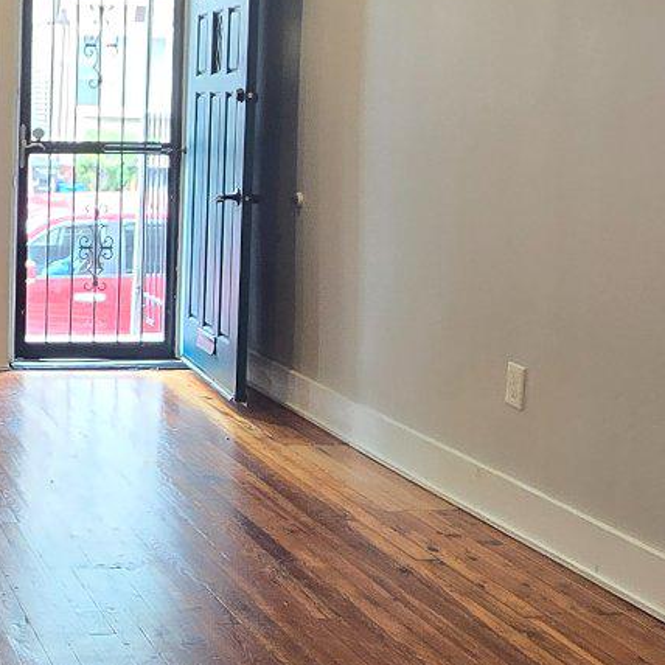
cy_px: 179
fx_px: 1195
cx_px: -106
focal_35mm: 55
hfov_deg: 27.8
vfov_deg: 30.6
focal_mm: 2.2
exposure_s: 1/60
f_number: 2.2
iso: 160
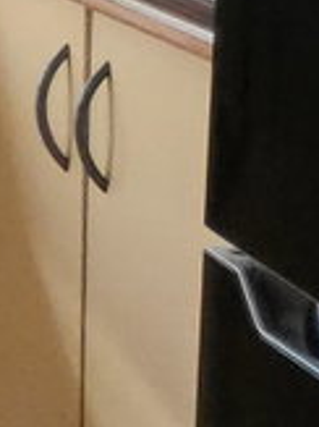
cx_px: -1741
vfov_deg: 7.4
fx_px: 3150
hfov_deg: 4.3
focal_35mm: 256
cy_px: -430
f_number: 1.8
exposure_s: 1/100
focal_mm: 4.25
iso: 64
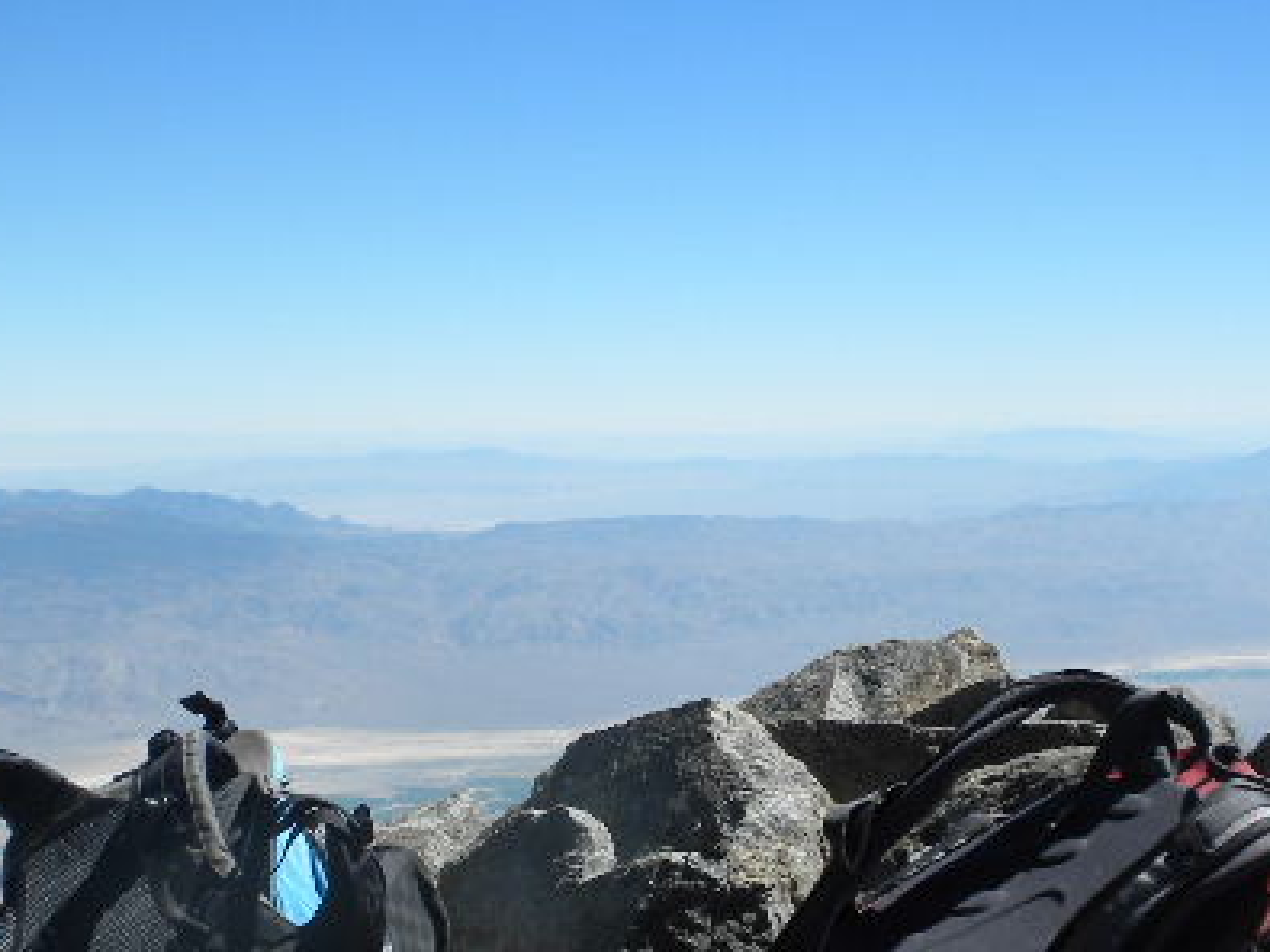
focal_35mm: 75
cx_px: 624
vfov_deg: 19.4
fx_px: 2751
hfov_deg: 26.0
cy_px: 759
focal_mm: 6.6
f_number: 10
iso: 64
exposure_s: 1/112
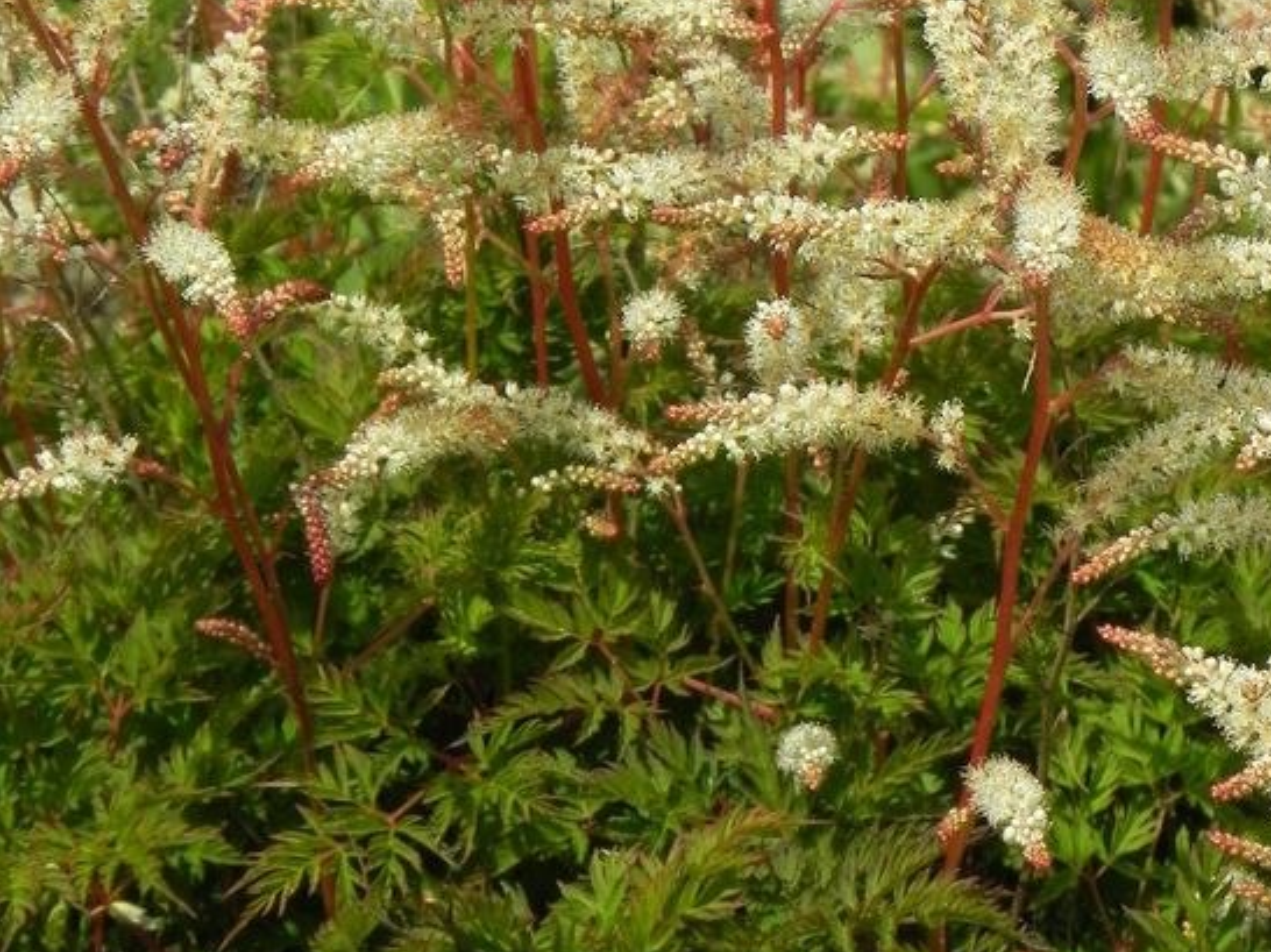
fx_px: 7744
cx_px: 696
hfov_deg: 9.4
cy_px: 196
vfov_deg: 7.0
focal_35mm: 211
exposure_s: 1/500
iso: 160
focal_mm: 25.7
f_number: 8
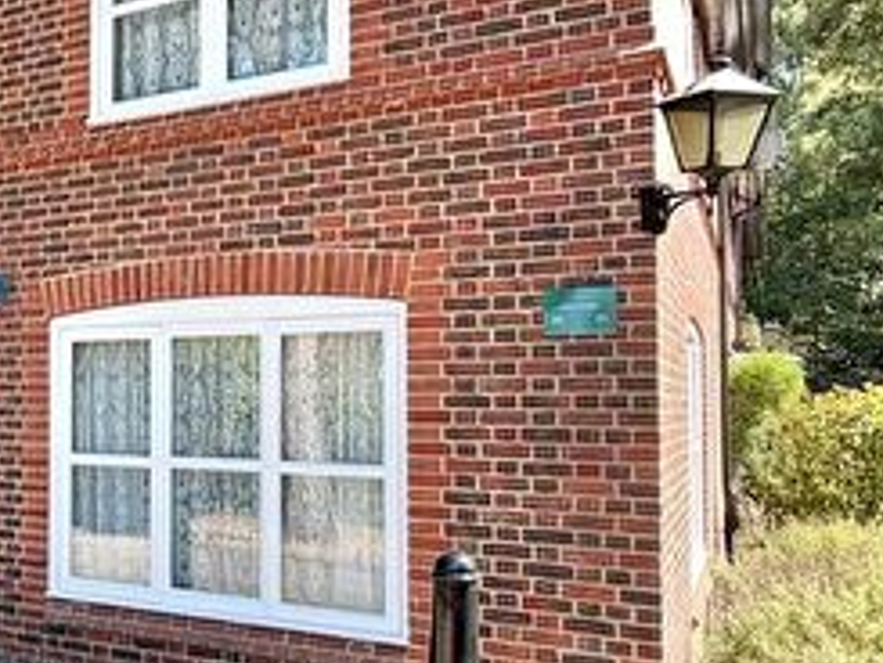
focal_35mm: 40
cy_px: 366
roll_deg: -2.3
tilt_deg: +0.9
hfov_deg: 43.4
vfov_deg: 36.0
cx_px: 115
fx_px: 1021
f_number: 2.2
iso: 40
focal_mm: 2.22
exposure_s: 1/625
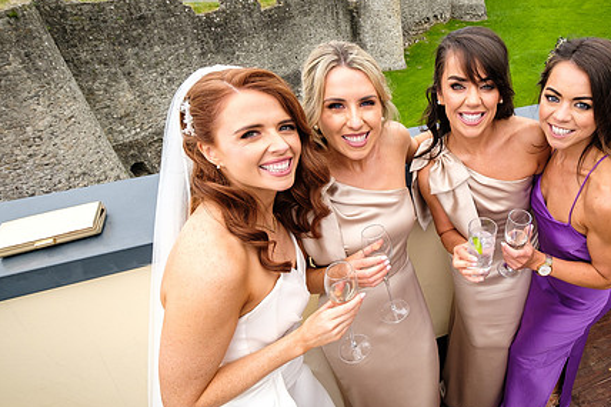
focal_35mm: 23
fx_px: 390
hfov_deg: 72.0
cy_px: 200
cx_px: 442
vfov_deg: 55.1
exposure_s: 1/500
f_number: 4
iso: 200
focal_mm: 8
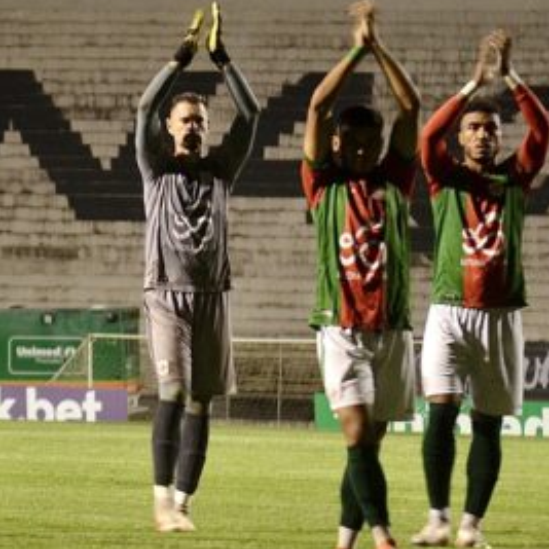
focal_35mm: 268
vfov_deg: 6.5
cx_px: 36
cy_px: 256
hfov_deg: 6.5
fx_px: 4809
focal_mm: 102
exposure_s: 1/30
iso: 1100
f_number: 4.5
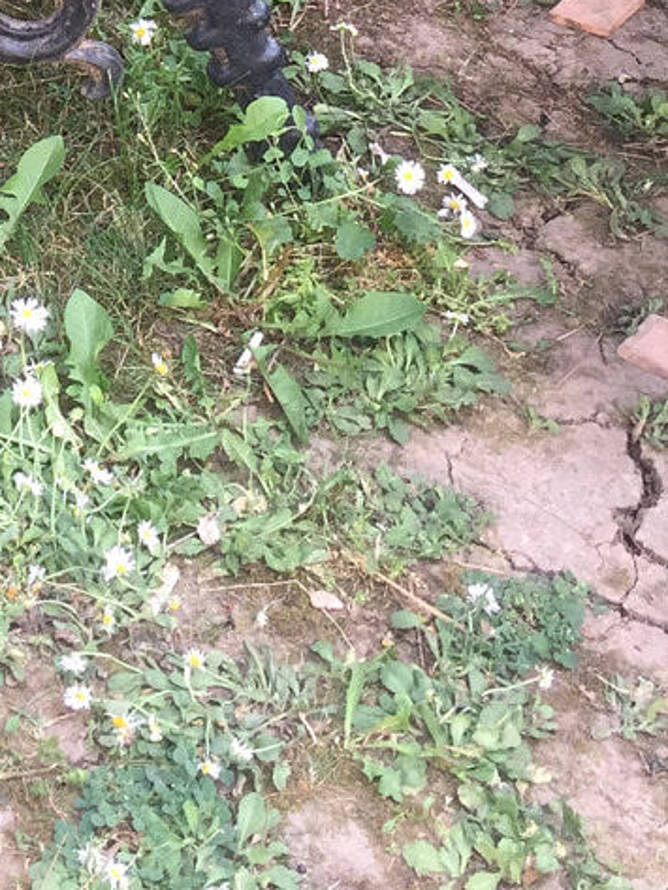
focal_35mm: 98
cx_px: -113
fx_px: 2520
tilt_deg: -22.6
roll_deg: +2.1
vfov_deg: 17.6
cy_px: -506
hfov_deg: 14.6
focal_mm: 4.15
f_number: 2.2
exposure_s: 1/106
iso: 32
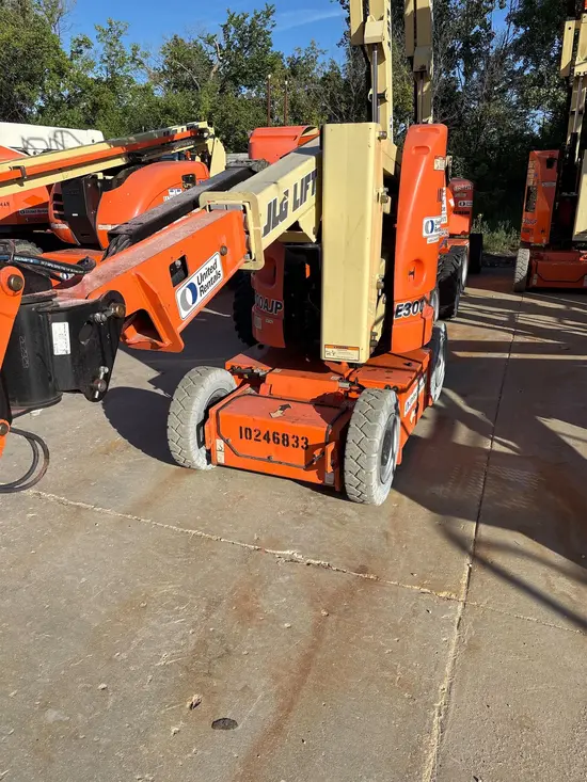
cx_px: 294
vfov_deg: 67.3
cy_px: 391
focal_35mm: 26
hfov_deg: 53.1
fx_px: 588
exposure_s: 1/3106
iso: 50
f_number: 1.6
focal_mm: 5.96
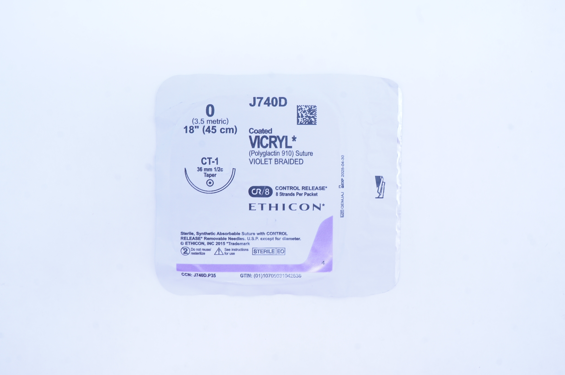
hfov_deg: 62.0
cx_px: 282
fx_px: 470
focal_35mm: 30
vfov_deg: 43.5
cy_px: 188
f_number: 13
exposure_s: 1/10
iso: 400
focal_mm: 20
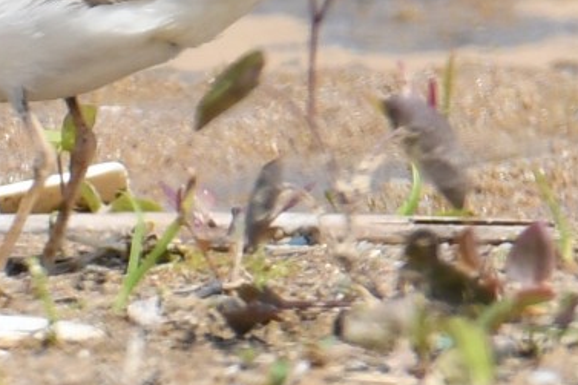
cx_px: -193
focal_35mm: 2091
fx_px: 33556
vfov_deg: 0.7
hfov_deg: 1.0
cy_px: -17
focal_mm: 500
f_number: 7.1
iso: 320
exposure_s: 1/1250
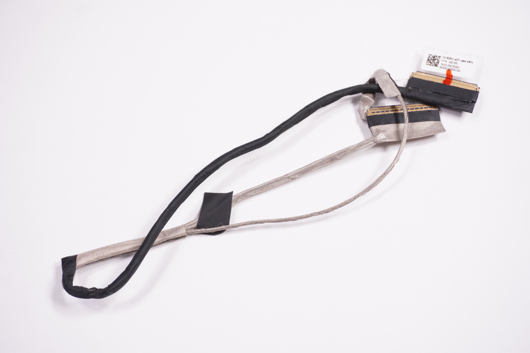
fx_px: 706
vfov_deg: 28.0
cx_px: 265
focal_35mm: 48
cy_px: 176
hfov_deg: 41.1
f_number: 5.6
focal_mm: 32
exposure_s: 1/125
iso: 250
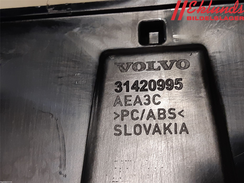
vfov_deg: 53.1
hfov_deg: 67.3
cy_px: 92
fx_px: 183
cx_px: 122
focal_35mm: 26
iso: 125
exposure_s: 1/50
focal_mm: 3.93
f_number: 1.7
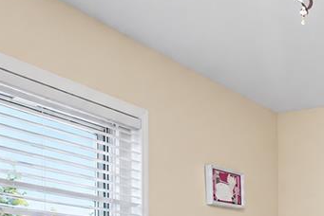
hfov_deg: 29.7
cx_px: 453
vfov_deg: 23.4
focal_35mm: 48
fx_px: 432
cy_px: 310
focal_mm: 16
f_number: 9
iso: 2500
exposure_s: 1/6
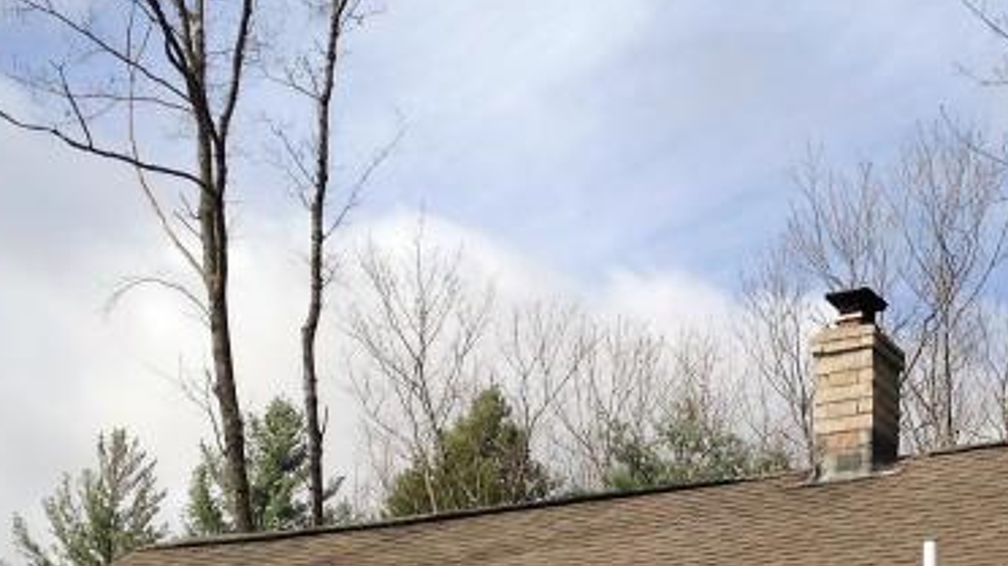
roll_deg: -2.6
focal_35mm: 99
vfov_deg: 11.7
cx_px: 699
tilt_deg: +10.0
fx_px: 2645
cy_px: 833
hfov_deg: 21.5
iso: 50
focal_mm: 4.12
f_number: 2.4
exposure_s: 1/1695
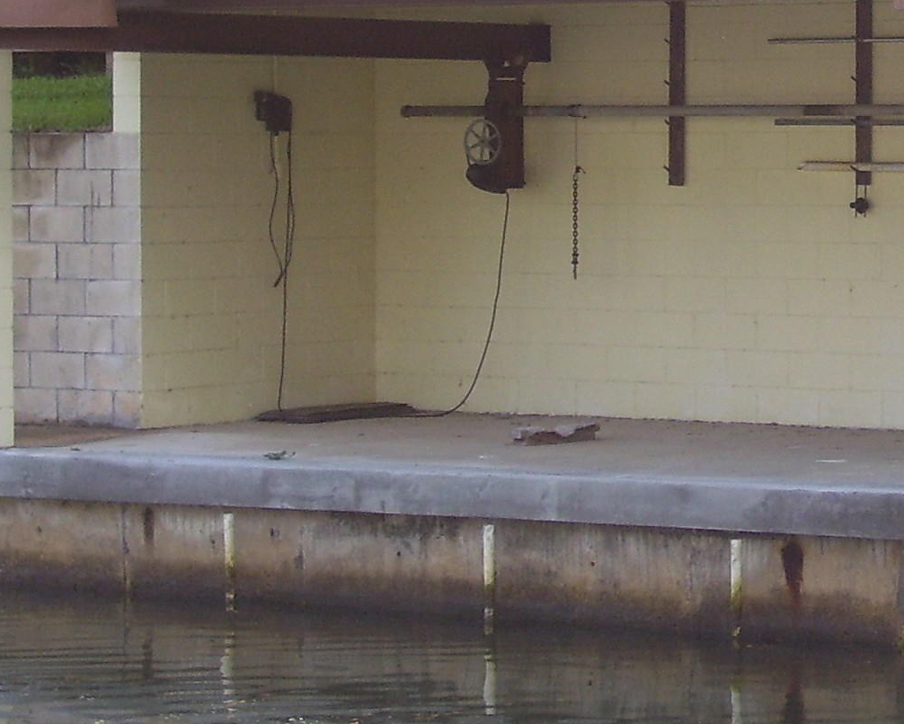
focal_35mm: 165
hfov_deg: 11.6
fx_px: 4415
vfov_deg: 9.3
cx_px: 944
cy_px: 93
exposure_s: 1/350
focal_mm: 10.8
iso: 80
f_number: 3.6
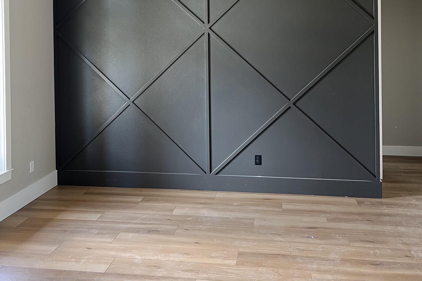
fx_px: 434
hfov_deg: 51.9
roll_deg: +1.2
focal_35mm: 37
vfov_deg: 34.5
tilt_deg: +1.2
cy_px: 43
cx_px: 210
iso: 125
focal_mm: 5.7
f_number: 1.5
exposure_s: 1/70
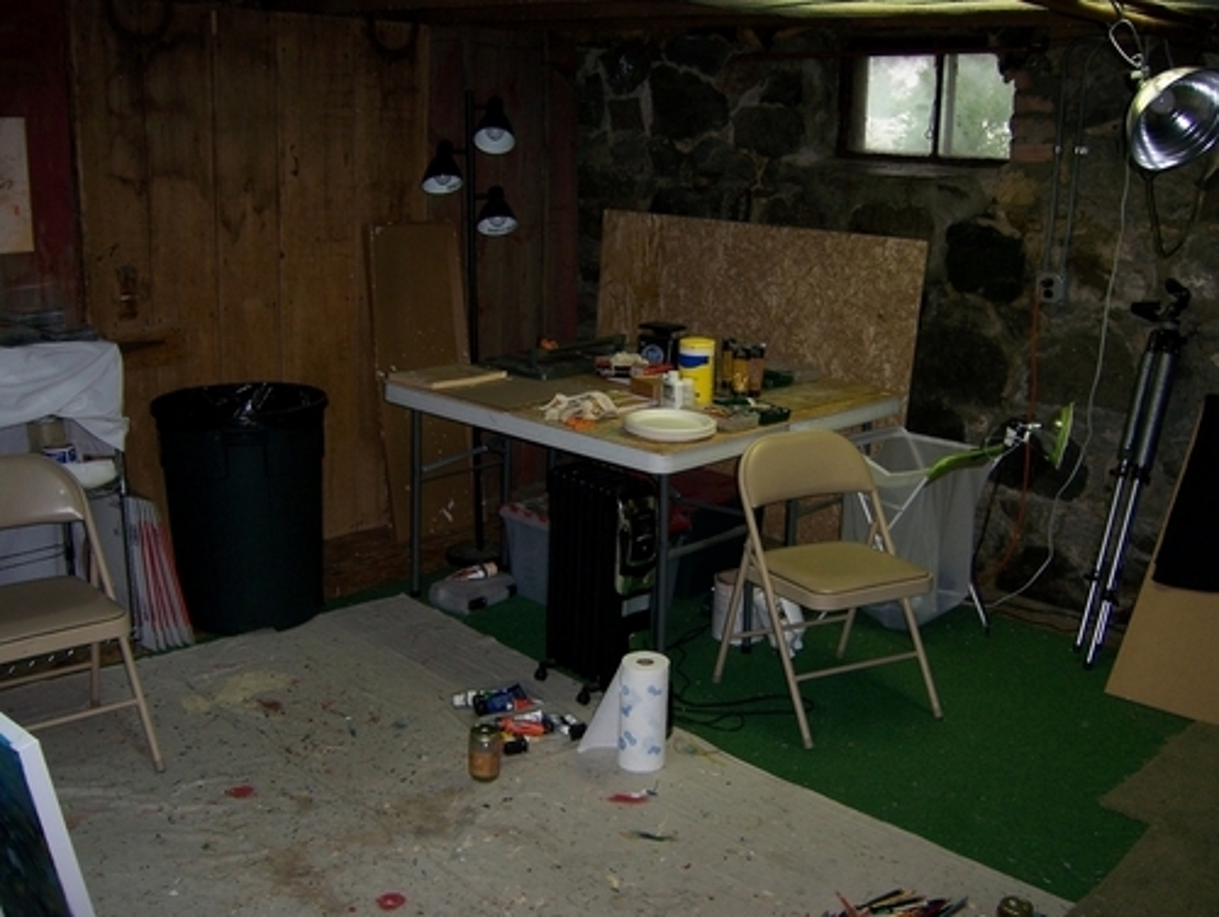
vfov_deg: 39.7
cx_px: 610
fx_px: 1269
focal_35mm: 36
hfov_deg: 51.3
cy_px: 458
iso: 100
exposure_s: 1/60
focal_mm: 6
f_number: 2.8
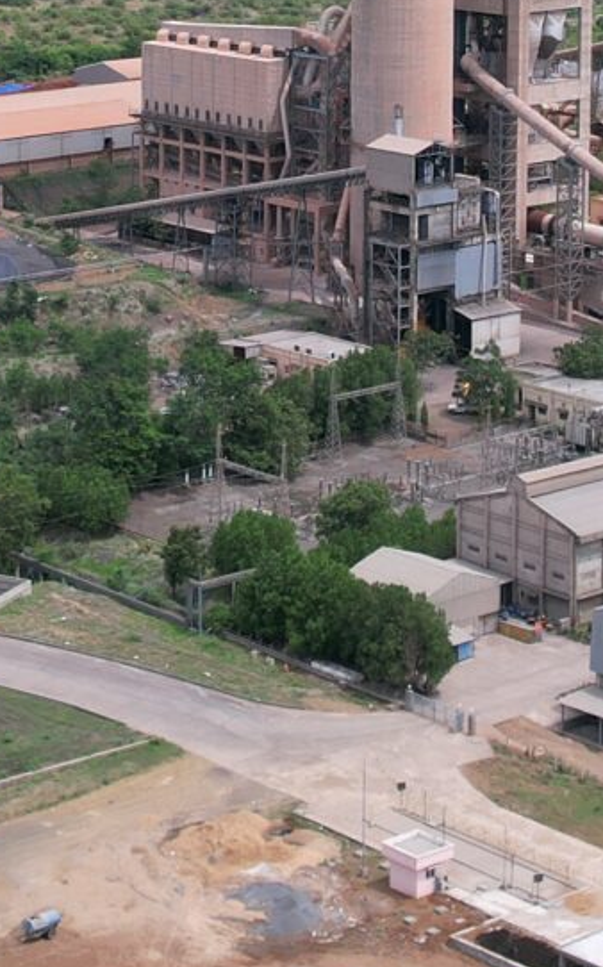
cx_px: 177
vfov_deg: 19.2
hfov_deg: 12.3
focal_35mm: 106
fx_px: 2792
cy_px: 26
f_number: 2.8
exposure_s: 1/1600
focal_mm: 8.38
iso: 100
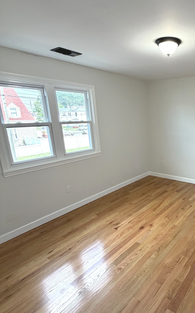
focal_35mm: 22
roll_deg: +0.9
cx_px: 173
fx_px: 187
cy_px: 164
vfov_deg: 79.6
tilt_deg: -13.4
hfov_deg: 49.4
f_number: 2.2
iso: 200
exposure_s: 1/120
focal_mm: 2.22
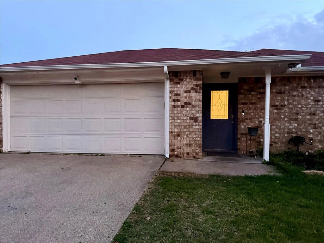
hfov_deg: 71.6
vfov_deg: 56.8
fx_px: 225
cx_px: 162
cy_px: 122
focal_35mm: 24
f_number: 1.78
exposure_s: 1/30
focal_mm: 6.76
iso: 1000
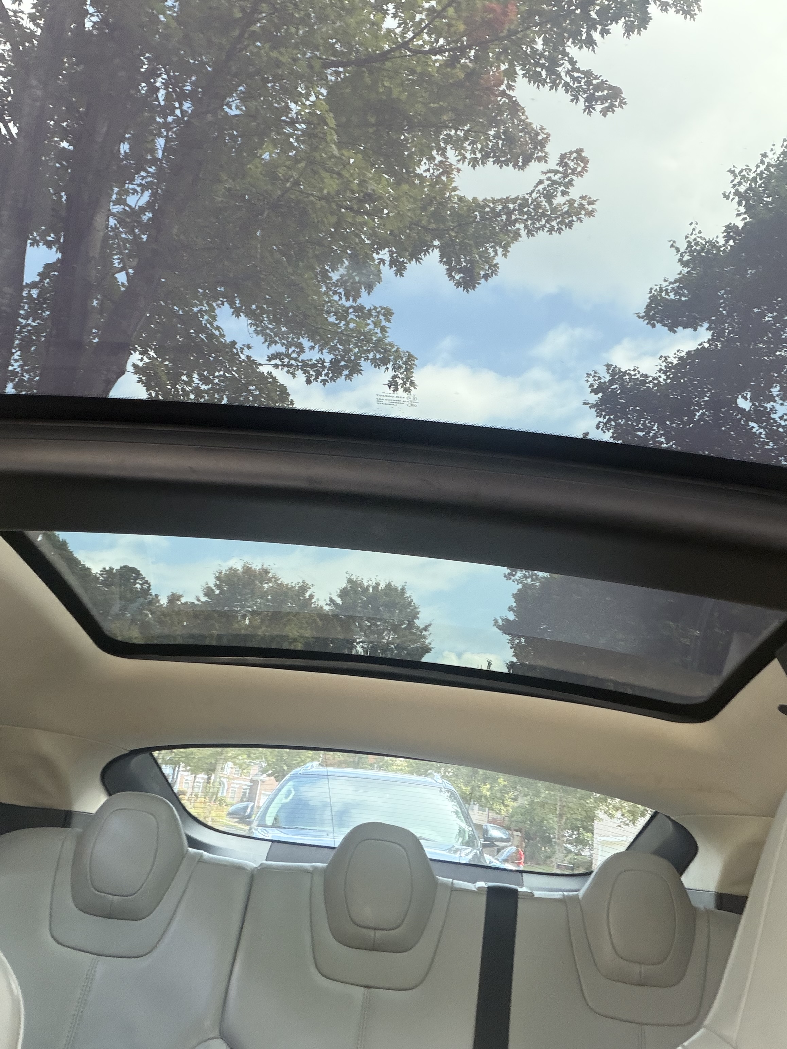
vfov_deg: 60.0
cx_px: 394
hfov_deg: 46.8
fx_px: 909
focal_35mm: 30
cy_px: 524
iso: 160
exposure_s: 1/50
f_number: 1.9
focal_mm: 2.71
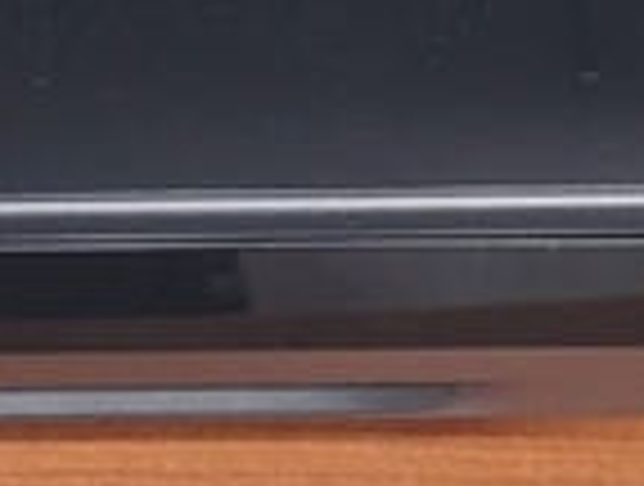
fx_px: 2704
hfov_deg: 13.3
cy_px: -522
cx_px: -86
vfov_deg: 9.5
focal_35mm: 145
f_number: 1.8
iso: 320
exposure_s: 1/39.1
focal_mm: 5
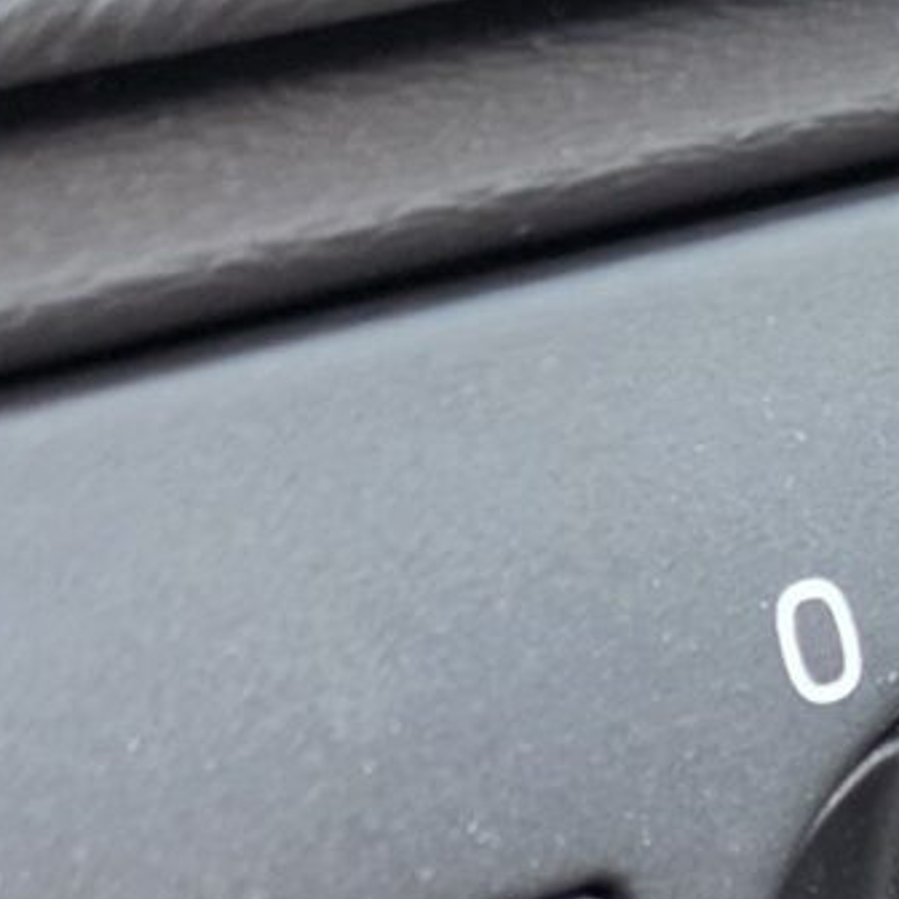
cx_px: 1207
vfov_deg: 10.6
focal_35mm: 155
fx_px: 4554
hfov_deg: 11.0
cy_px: 1621
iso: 1000
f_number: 1.4
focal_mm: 6.5
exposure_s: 1/120
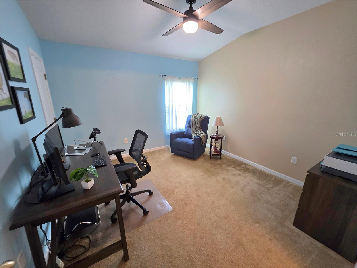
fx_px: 134
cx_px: 178
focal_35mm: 13
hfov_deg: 106.2
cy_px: 134
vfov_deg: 89.9
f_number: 1.9
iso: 320
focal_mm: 2.2
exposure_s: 1/60.2
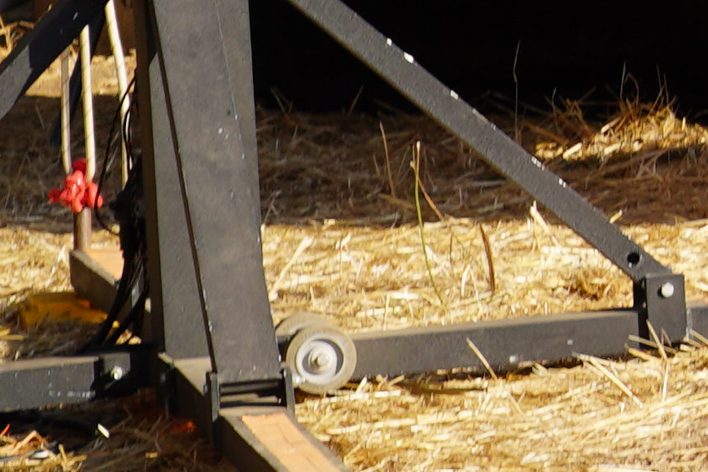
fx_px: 8141
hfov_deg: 4.7
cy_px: -498
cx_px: 2321
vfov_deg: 3.3
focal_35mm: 414
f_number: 8
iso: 100
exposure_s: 1/160
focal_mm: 60
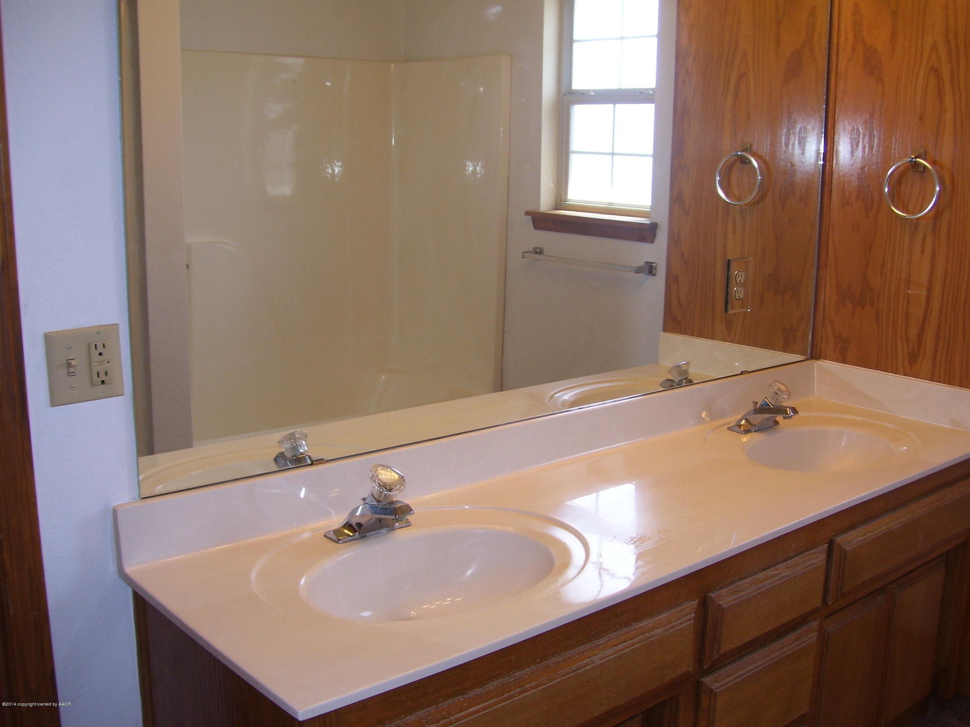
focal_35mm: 37
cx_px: 485
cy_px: 364
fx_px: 1037
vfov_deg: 38.7
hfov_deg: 50.1
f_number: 2.7
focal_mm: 6
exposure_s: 1/60
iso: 80
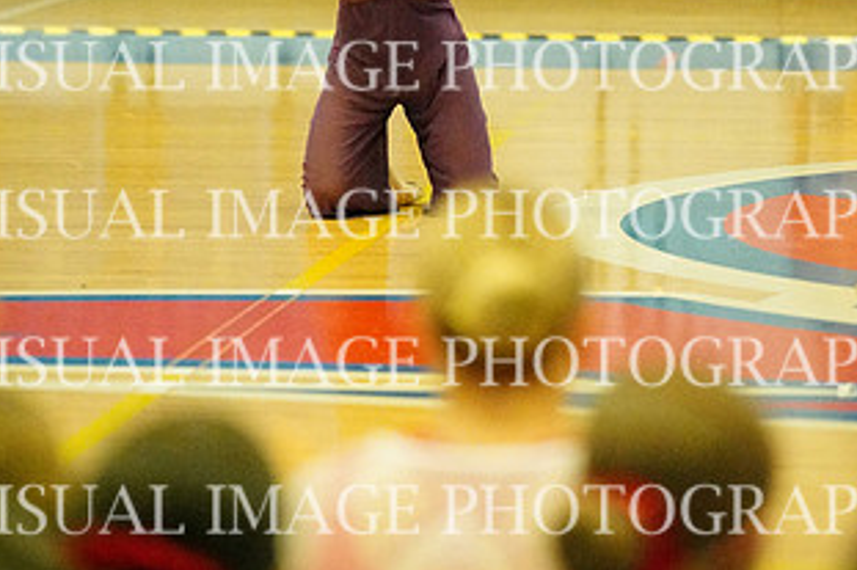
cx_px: 423
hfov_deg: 7.4
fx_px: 6662
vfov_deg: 4.9
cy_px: -8
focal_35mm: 280
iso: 25600
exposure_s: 1/1600
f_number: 2.8
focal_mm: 150
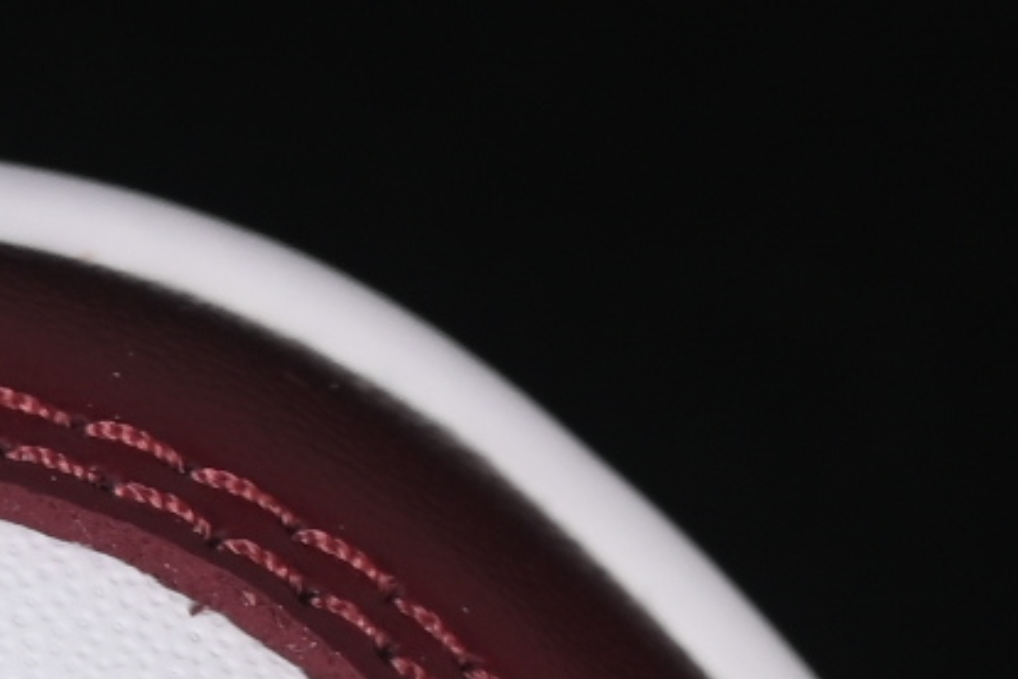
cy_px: 2231
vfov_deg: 2.7
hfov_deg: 4.1
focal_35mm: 503
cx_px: 132
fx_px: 14228
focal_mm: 50
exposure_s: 1/80
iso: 160
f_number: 7.1
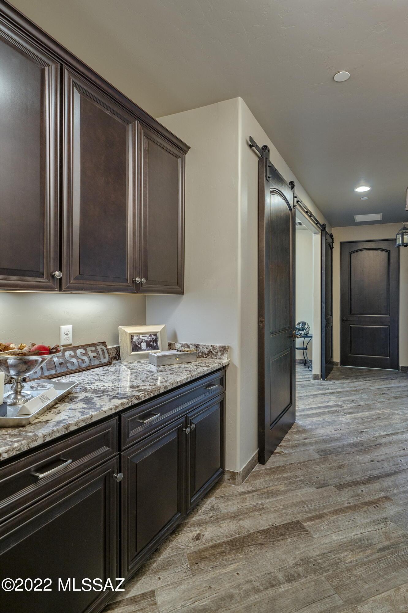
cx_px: 204
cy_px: 306
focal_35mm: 16
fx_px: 272
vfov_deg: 96.8
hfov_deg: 73.7
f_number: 7.1
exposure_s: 1/6
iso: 200
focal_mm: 16
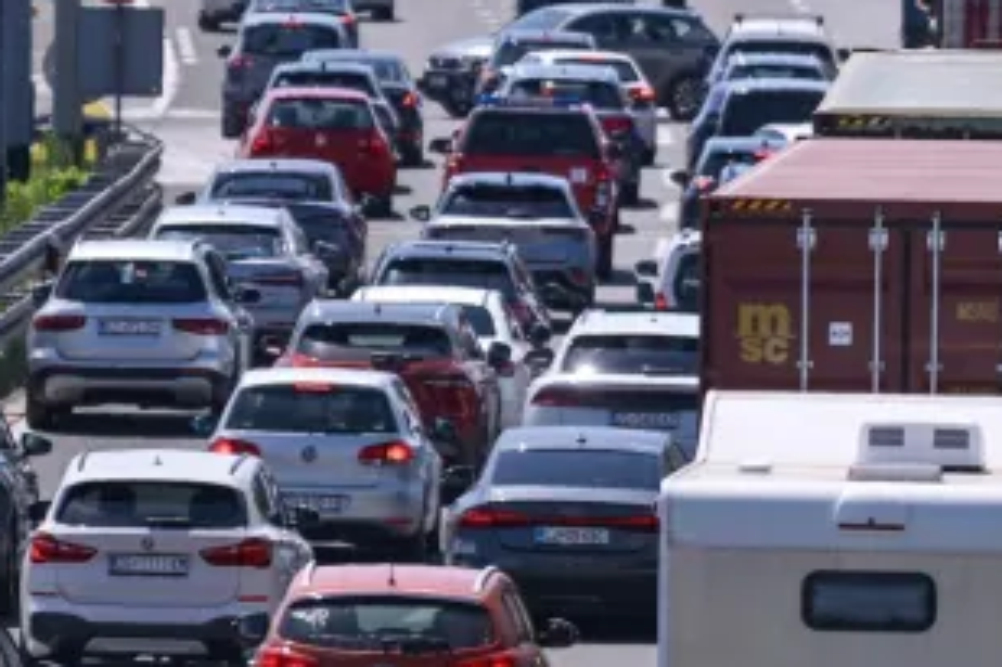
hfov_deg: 2.8
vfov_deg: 1.9
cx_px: 722
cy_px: 169
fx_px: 20613
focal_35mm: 741
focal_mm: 200
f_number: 2.8
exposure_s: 1/2000
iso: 64
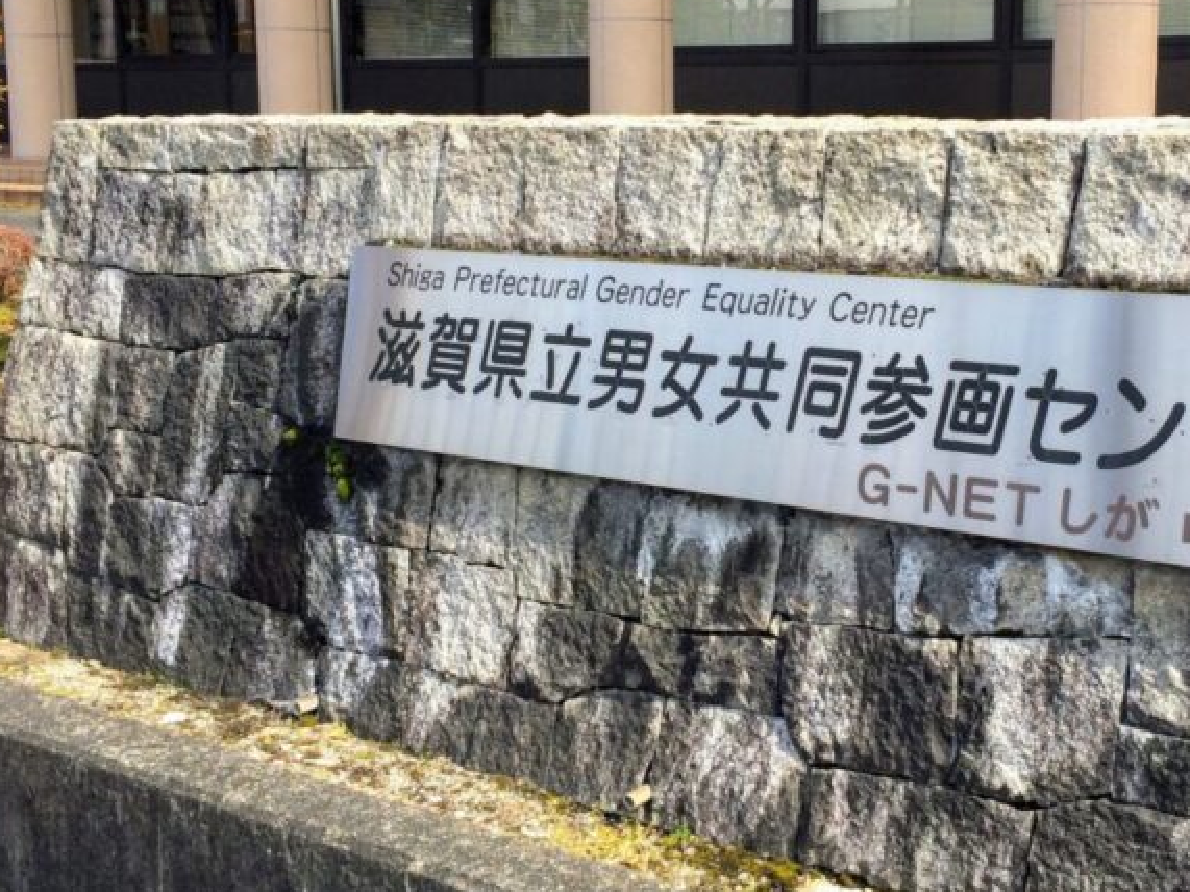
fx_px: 1787
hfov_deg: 36.5
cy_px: 336
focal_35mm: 52
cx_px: 790
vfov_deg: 27.9
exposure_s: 1/892
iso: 32
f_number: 2.2
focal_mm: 4.15
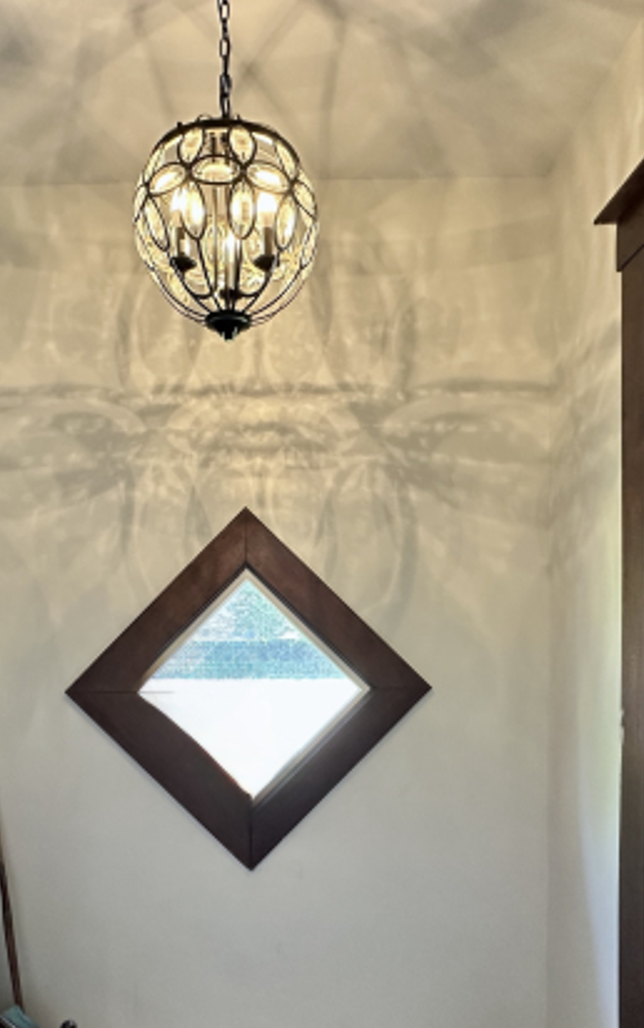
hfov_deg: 51.0
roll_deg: +0.0
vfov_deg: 73.9
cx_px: 278
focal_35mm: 24
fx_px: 673
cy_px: 621
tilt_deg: -1.2
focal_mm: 2.22
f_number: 2.2
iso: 200
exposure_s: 1/60
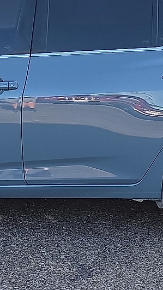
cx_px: 9
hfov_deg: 11.5
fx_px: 806
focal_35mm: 105
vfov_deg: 20.3
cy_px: 110
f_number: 1.8
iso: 25
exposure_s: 1/213
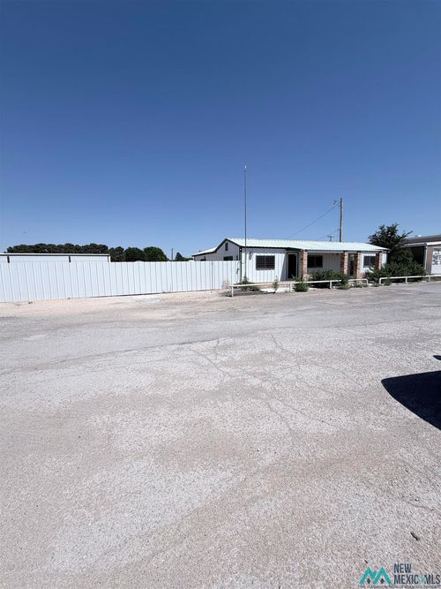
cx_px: 220
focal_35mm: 14
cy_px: 294
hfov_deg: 85.7
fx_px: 238
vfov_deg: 102.1
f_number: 2.2
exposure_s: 1/1795
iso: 20
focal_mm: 2.22
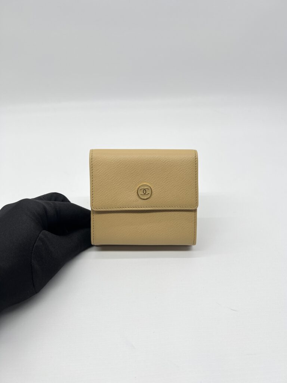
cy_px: 192
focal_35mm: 26
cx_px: 144
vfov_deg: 67.3
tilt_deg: -34.7
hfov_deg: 53.1
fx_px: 287
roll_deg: +0.4
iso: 40
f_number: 1.5
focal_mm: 5.7
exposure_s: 1/183
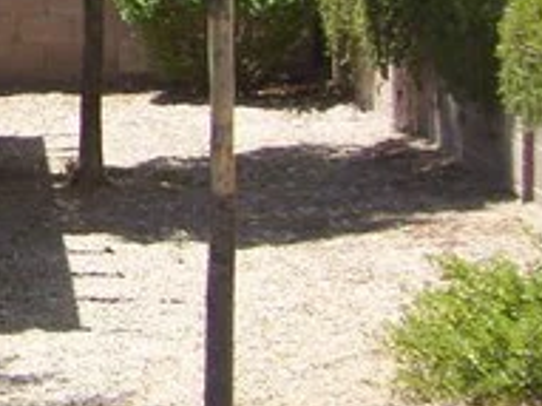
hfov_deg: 12.1
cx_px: -420
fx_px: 2363
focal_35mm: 151
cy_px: -125
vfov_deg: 9.6
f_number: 2.7
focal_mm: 6
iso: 80
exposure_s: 1/500
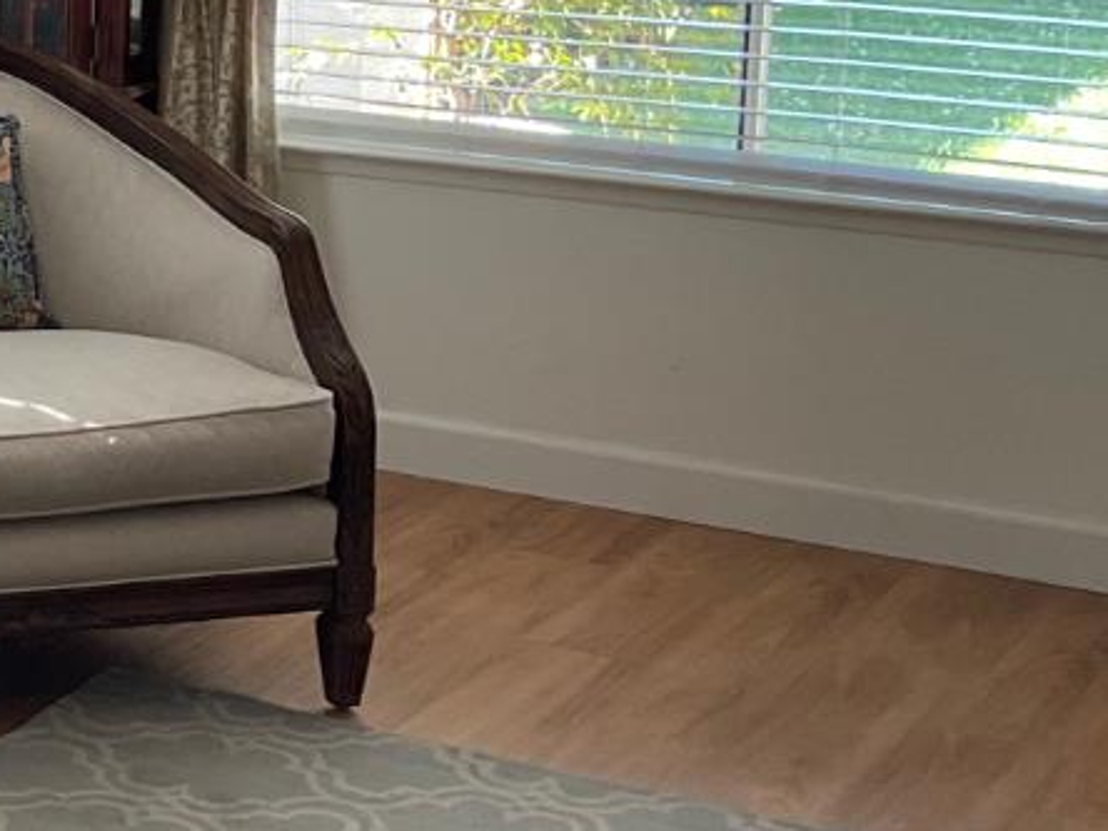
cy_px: 181
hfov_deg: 17.5
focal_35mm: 98
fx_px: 3137
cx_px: -674
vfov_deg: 15.0
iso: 40
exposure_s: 1/60
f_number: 1.8
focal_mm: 3
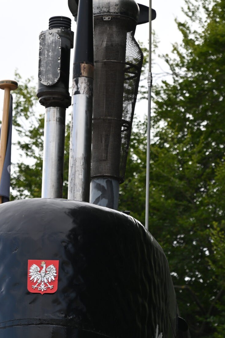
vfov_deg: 7.4
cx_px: 53
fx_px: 2615
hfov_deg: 4.9
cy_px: 233
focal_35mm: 279
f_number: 4.5
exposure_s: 1/400
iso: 100
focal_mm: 120
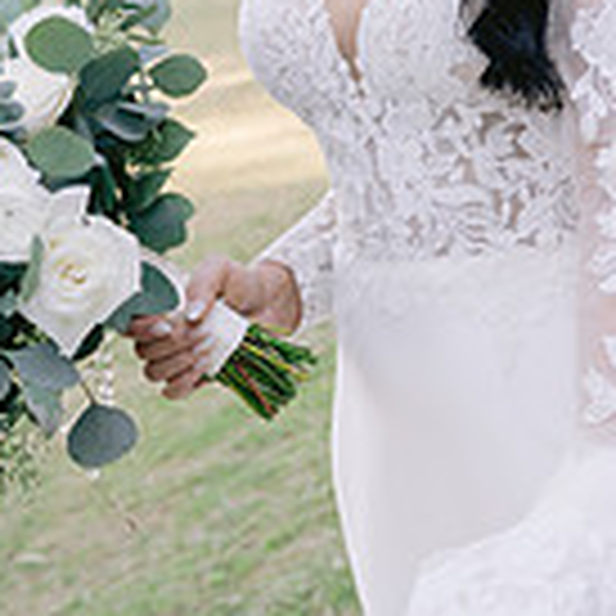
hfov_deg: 17.3
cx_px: 616
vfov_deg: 17.2
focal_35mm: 98
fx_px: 1973
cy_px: -58
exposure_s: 1/200
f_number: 4
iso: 400
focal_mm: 35
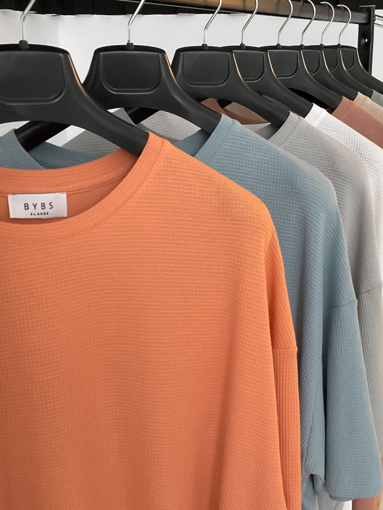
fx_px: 678
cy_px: 234
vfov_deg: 41.2
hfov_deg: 31.4
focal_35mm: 46
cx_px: 239
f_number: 1.8
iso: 250
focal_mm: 3
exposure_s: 1/35
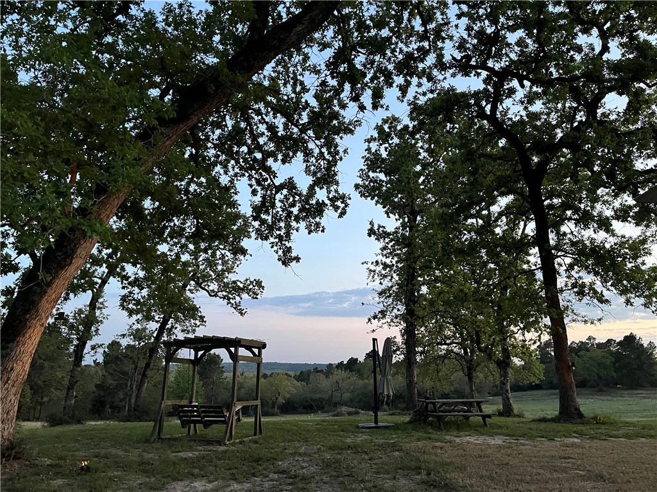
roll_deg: -0.3
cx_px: 328
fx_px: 493
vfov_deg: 53.1
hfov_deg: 67.3
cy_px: 246
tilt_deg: +13.3
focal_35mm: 26
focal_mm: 5.1
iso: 500
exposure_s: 1/46
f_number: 1.6
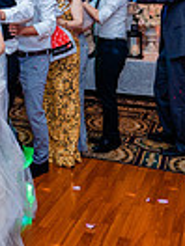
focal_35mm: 59
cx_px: 32
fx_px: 420
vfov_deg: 29.7
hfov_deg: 24.3
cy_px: -18
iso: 1250
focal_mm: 14
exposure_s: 1/200
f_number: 4.5
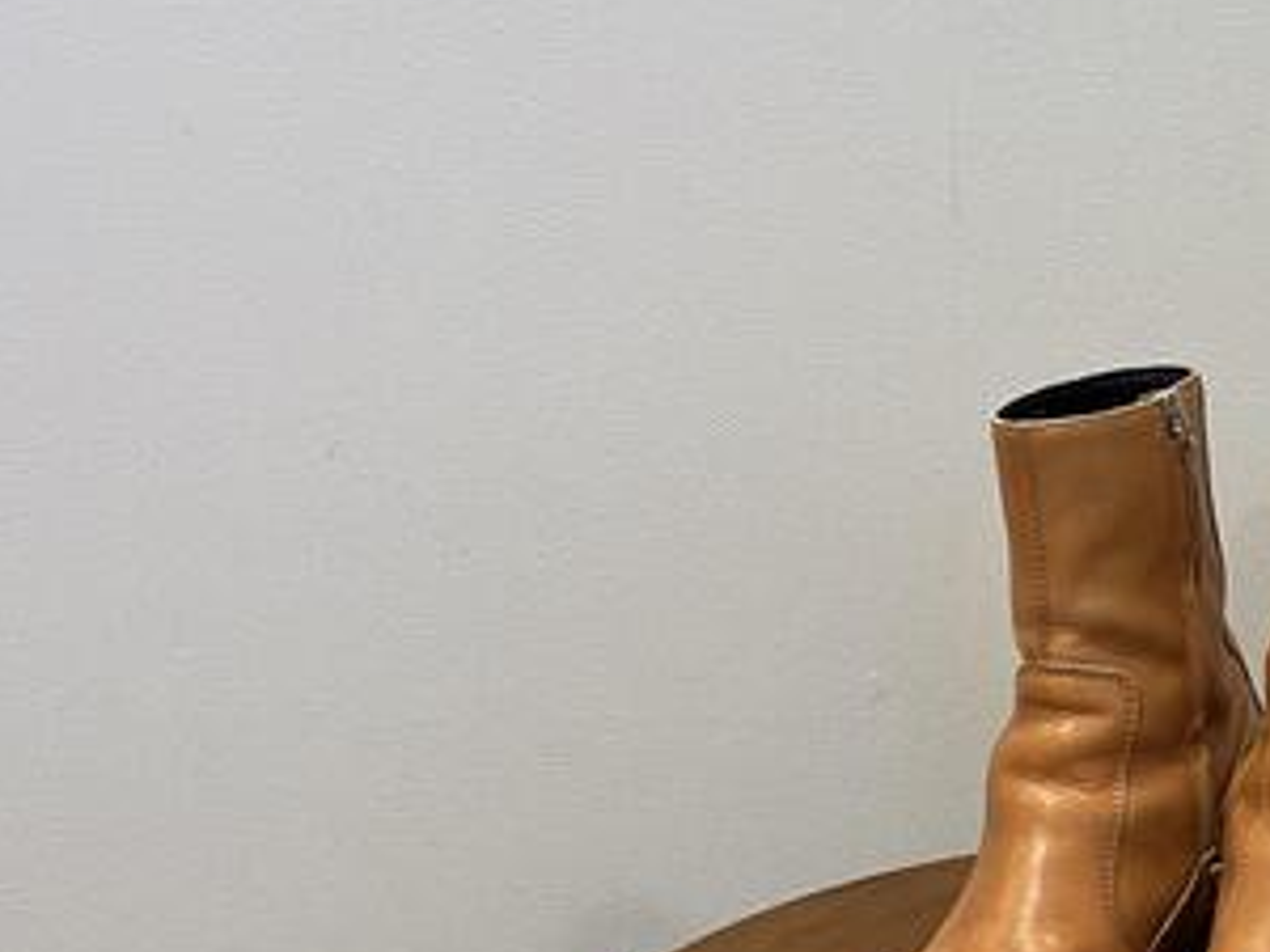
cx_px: 1232
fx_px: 1908
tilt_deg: -13.6
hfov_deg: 34.0
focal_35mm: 52
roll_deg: -0.9
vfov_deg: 28.0
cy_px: 546
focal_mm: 5.1
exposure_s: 1/70
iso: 125
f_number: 1.6
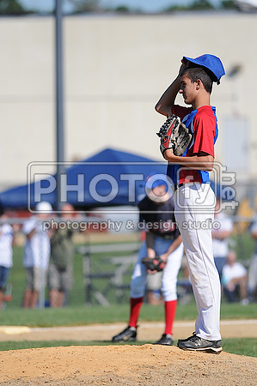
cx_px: 128
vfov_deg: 4.6
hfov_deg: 3.0
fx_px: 4830
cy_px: 193
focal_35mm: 450
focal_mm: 300
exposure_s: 1/2000
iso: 200
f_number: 4
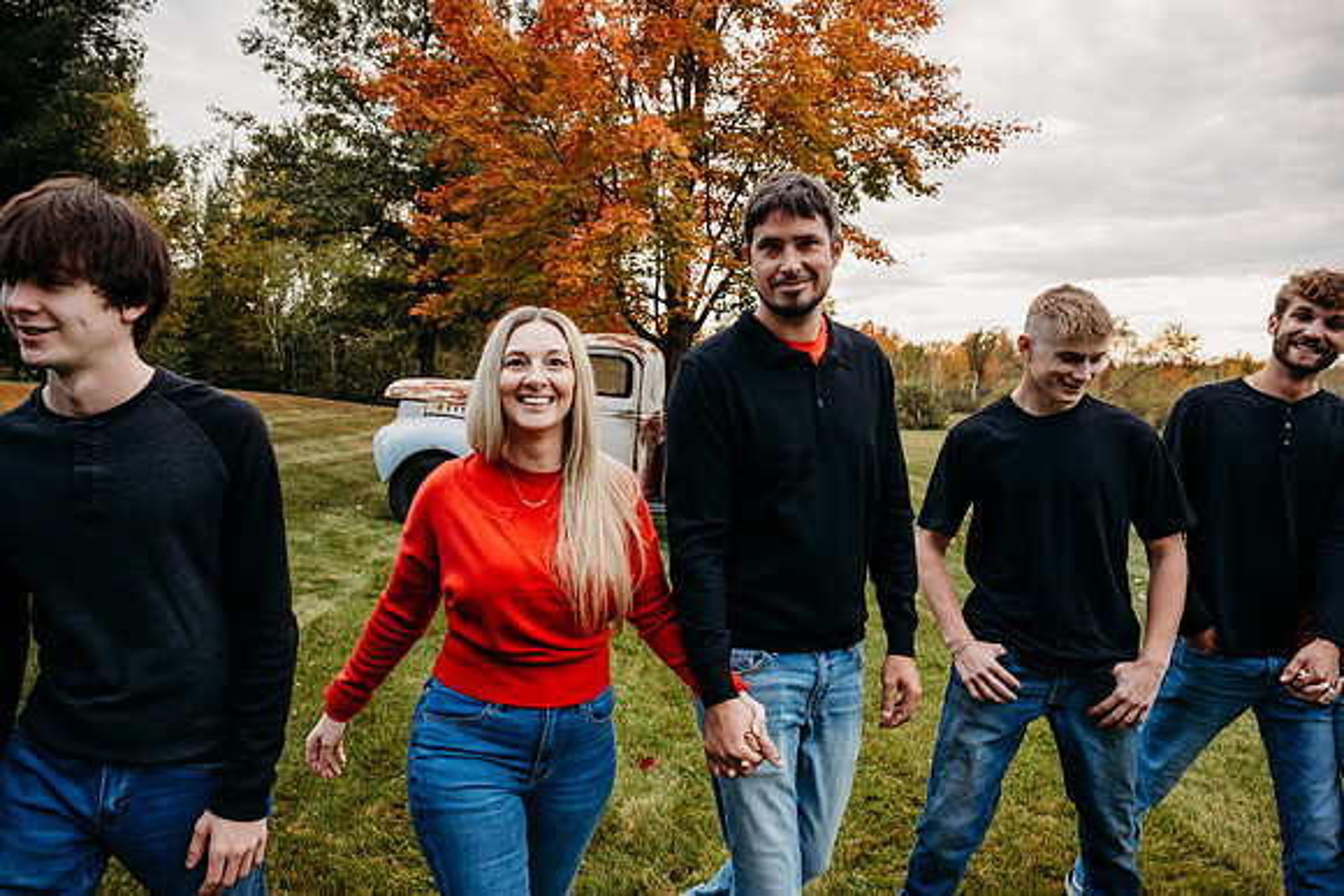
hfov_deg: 69.4
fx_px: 971
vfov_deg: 49.6
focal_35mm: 26
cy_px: 448
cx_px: 672
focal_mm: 26
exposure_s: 1/250
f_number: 5.6
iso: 400
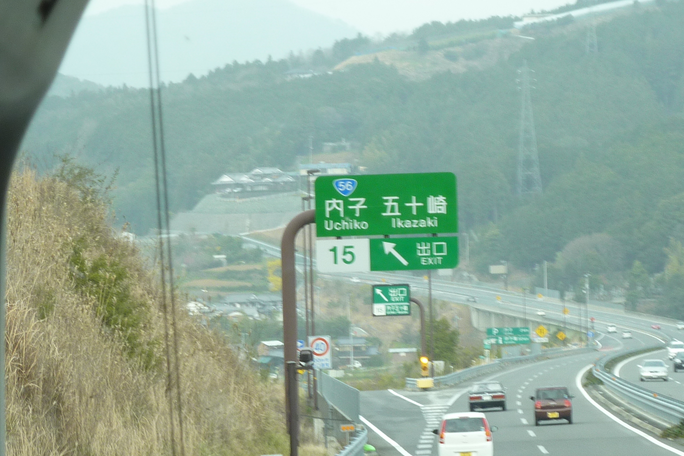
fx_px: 4237
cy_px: 237
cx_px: 342
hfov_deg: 9.2
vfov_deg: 6.2
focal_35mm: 223
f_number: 4.4
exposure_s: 1/60
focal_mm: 19.5
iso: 80
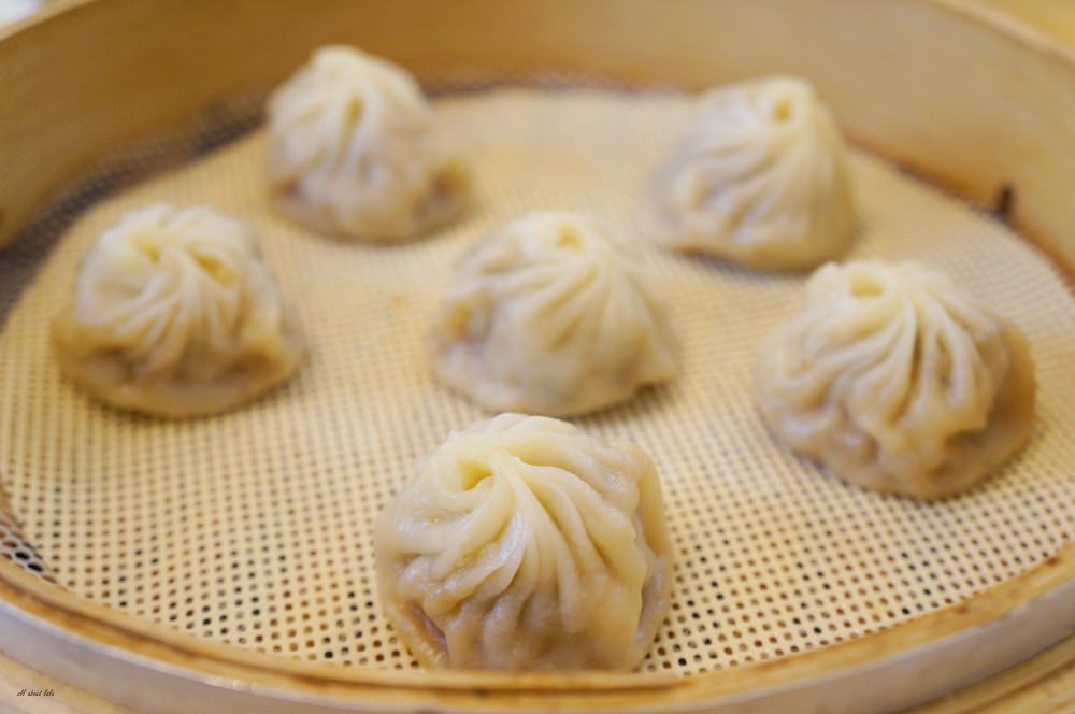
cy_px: 357
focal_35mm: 46
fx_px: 1387
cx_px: 538
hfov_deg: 42.4
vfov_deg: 28.9
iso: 800
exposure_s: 1/60
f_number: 4
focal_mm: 31
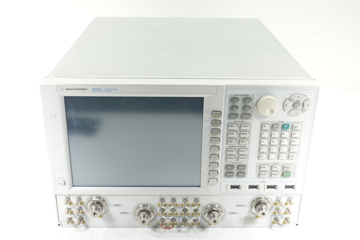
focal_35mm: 44
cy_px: 120
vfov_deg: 30.5
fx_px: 440
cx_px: 180
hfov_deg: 44.5
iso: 125
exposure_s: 1/50
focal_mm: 16.17
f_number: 2.8
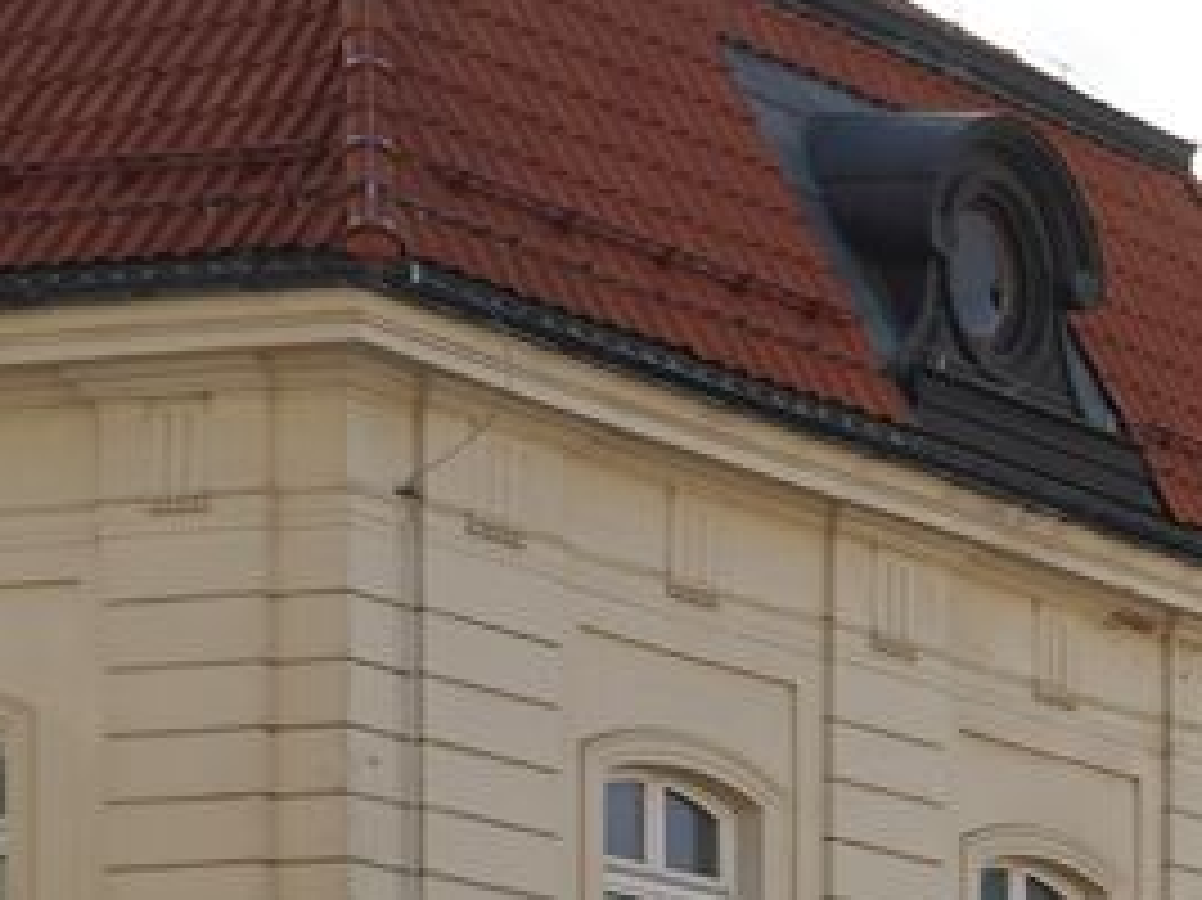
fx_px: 6005
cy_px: 1624
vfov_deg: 8.3
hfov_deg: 8.1
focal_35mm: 173
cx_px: 4488
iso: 100
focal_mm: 24
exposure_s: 1/100
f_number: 11
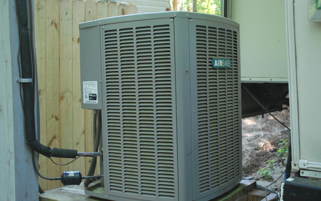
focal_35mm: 50
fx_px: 437
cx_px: 158
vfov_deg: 25.8
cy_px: 104
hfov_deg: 40.3
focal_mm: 32
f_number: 5
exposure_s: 1/50
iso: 400
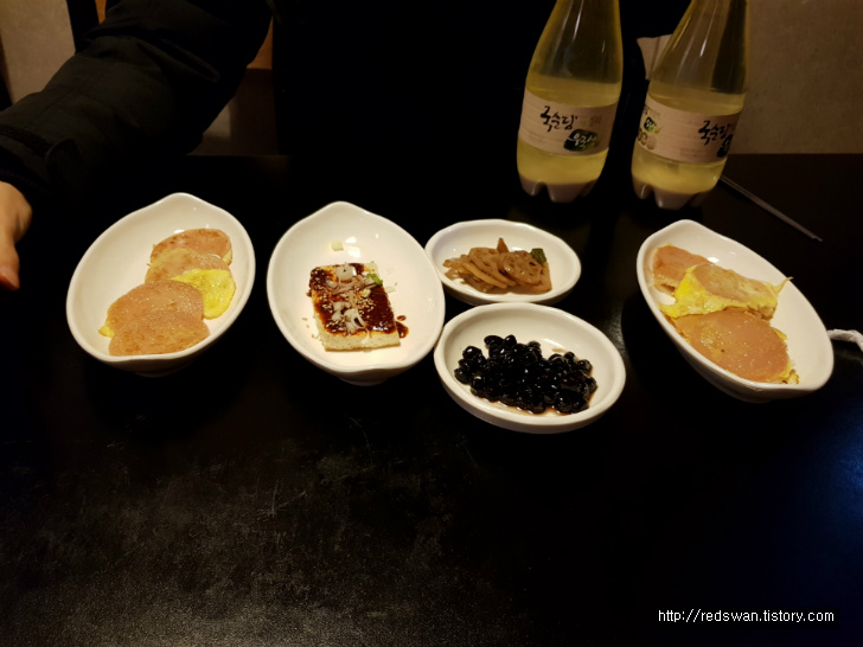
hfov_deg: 67.3
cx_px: 432
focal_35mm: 26
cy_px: 324
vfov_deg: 53.1
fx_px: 648
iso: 250
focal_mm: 4.2
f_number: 1.7
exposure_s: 1/30
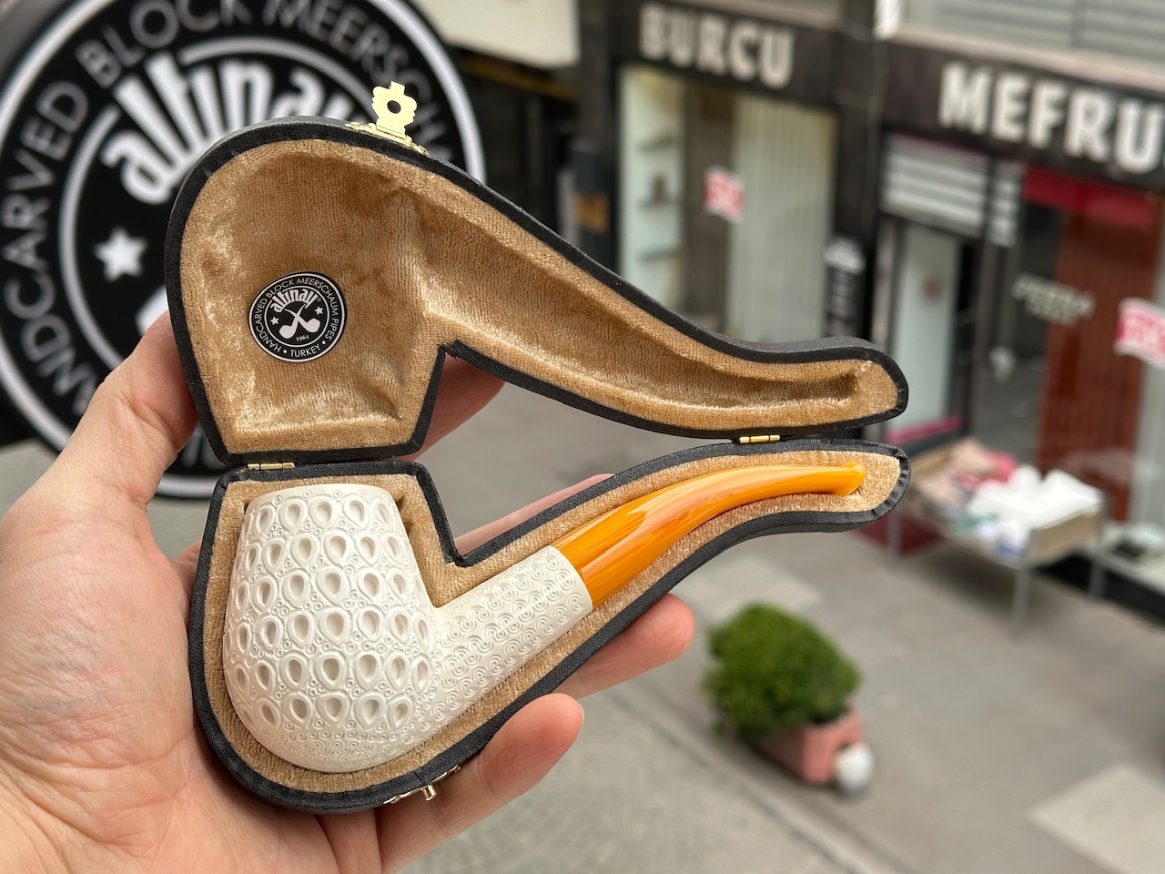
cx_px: 582
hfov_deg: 39.7
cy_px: 437
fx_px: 1615
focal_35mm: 48
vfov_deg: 30.3
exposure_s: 1/213
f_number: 1.78
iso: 50
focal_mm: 6.86
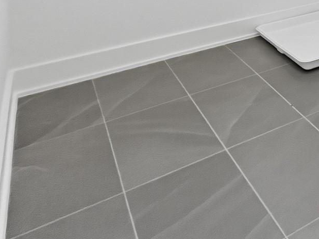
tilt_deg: -0.4
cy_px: -125
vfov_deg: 25.1
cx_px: 513
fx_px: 396
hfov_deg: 26.2
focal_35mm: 43
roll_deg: +0.6
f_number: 1.8
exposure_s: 1/120
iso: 80
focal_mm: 1.6
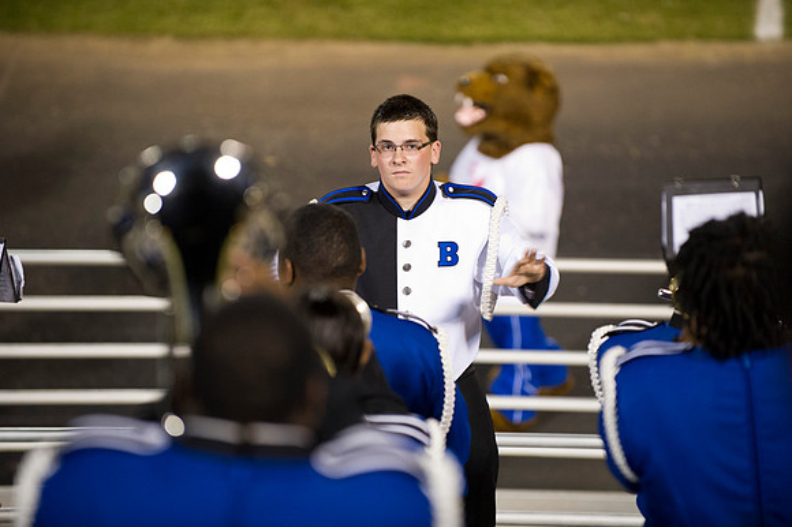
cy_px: 264
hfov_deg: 10.3
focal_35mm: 200
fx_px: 4397
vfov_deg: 6.9
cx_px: 396
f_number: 2.8
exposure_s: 1/125
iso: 4000
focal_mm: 200
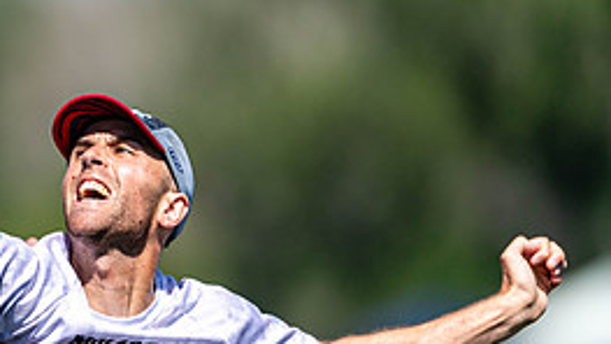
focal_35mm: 1119
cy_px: 96
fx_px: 18131
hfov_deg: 1.9
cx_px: -147
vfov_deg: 1.1
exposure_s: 1/2500
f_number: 2.8
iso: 100
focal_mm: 400
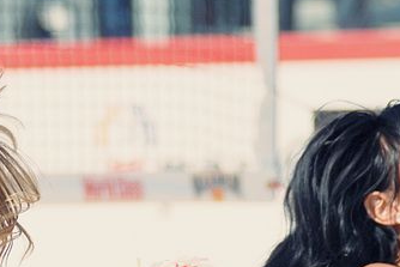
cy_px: 275
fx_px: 8092
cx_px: -34
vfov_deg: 1.9
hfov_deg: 2.8
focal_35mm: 728
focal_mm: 180
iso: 100
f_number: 5.3
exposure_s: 1/1000
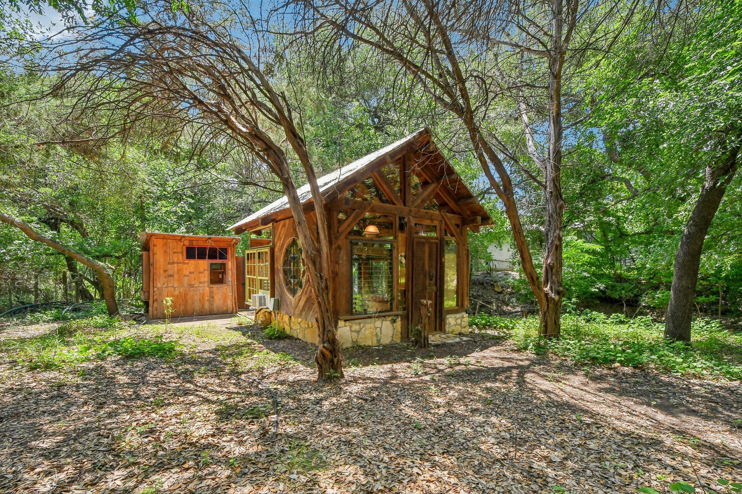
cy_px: 247
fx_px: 309
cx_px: 371
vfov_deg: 77.3
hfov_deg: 100.4
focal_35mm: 15
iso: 400
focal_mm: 10
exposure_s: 1/250
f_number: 8
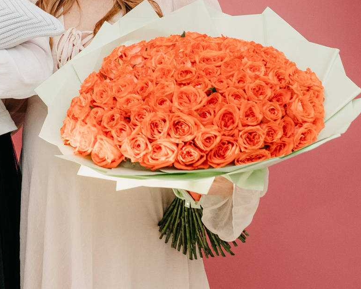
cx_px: -66
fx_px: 1261
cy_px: -76
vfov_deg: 12.7
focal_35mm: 118
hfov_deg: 15.7
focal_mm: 35
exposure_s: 1/160
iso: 640
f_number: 4
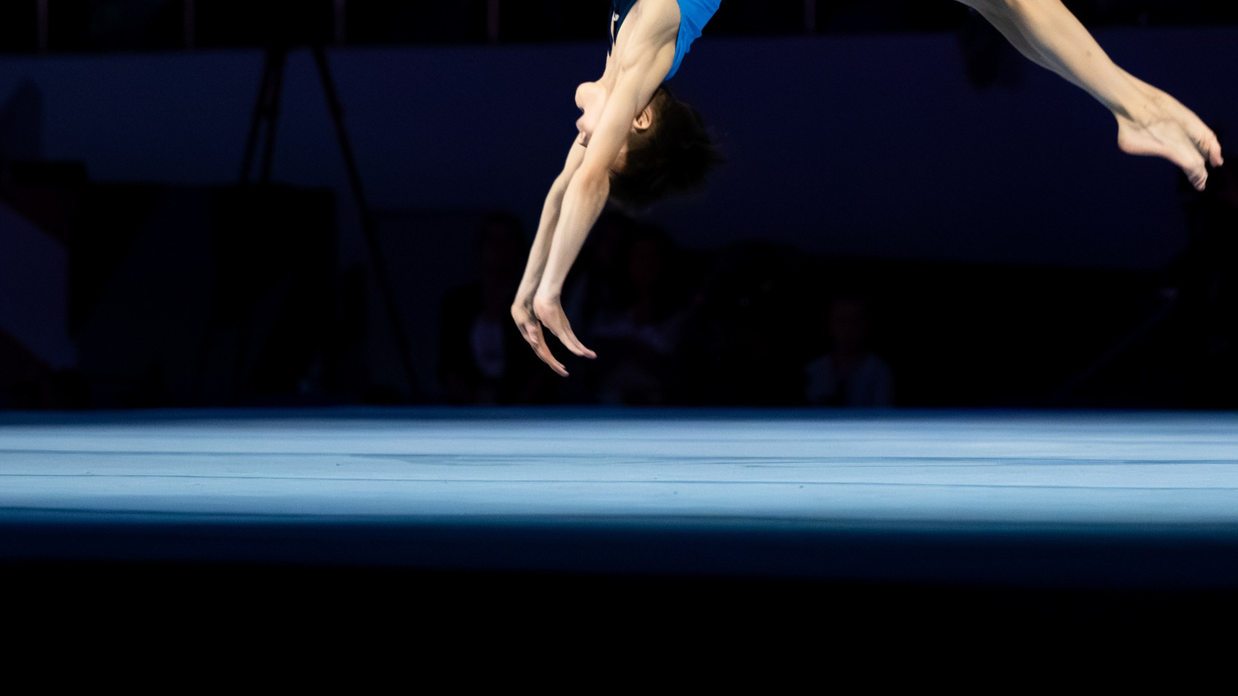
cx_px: 743
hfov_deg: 8.0
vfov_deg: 4.5
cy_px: -139
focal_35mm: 271
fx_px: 8896
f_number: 2.8
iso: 6400
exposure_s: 1/1000
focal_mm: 115
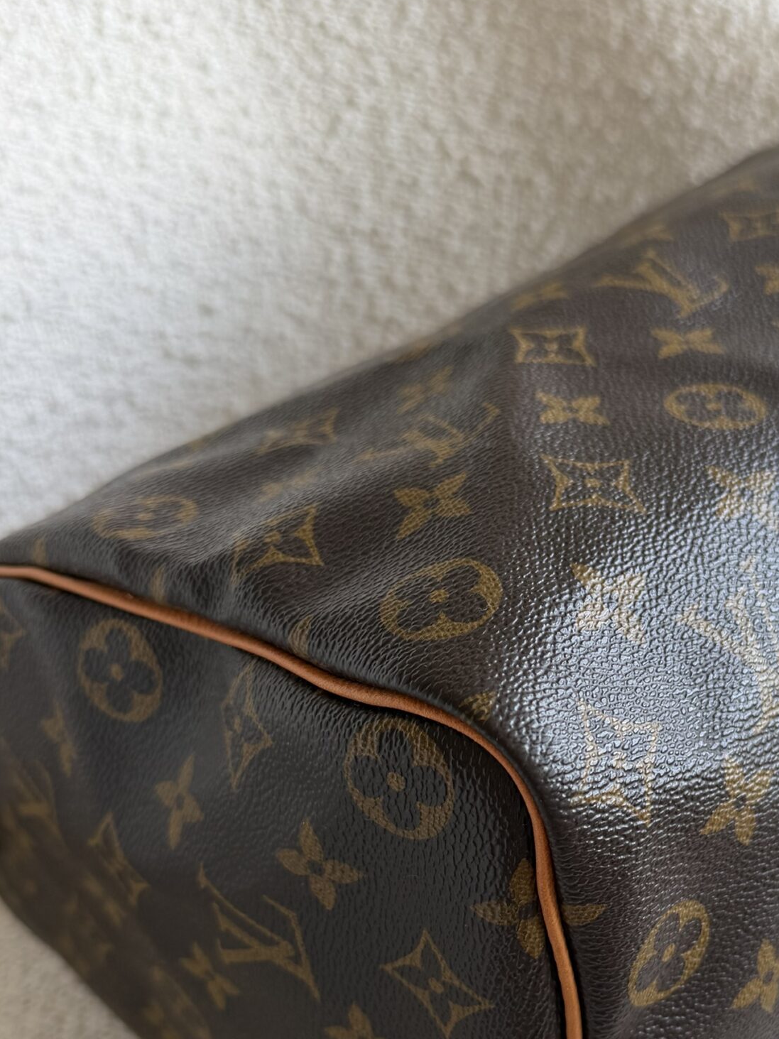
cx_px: 556
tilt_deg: -45.0
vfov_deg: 44.1
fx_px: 1260
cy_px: 698
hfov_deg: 33.8
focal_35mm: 42
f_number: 1.78
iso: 64
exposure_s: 1/227
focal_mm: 6.76
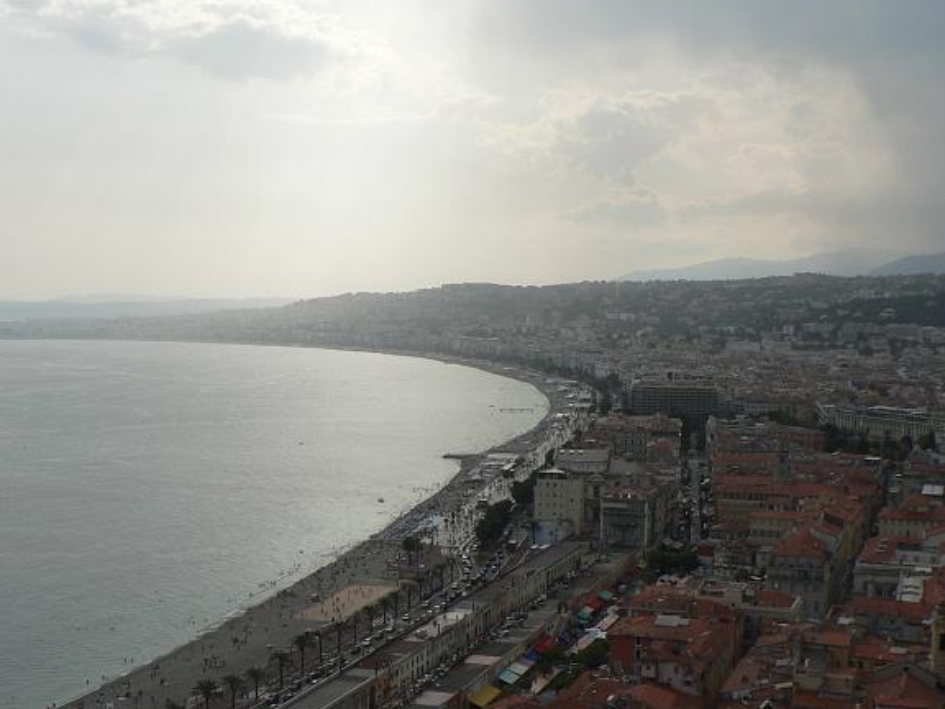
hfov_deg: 37.6
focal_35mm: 50
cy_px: 400
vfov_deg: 29.1
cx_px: 292
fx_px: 1365
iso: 80
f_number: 5.6
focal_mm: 6
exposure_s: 1/640
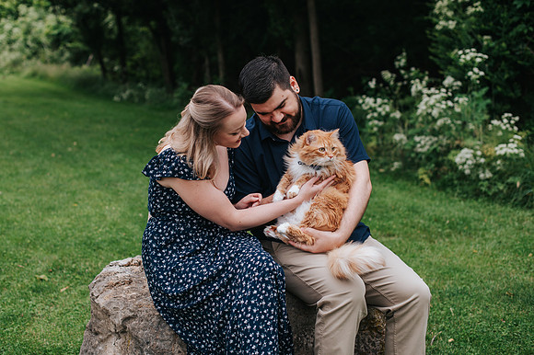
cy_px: 165
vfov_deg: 25.2
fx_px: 794
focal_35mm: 54
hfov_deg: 37.2
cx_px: 248
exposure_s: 1/400
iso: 220
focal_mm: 50
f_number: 3.2
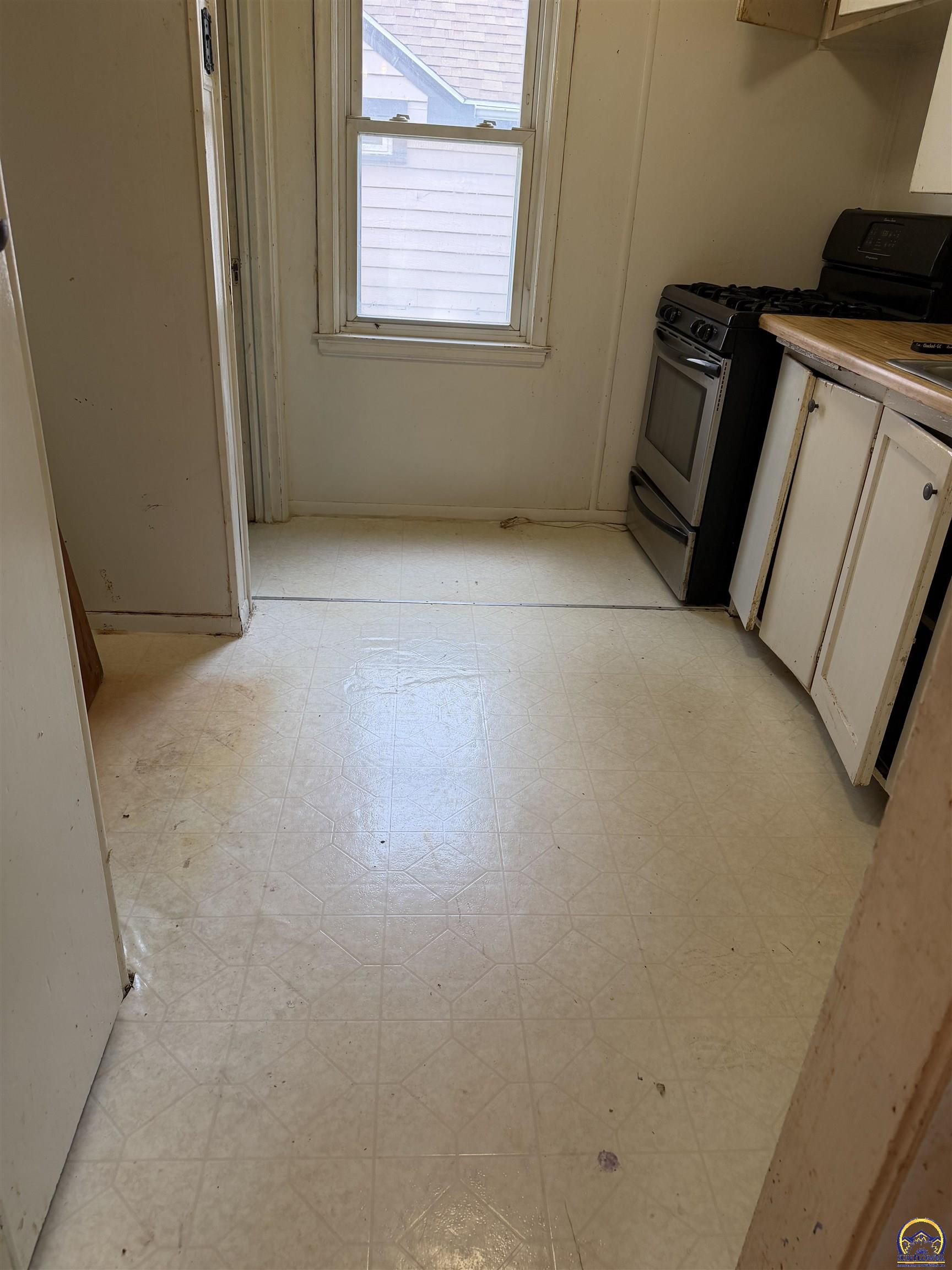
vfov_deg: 71.6
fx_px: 880
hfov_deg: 56.8
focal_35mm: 24
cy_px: 635
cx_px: 476
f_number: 1.78
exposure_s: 1/120
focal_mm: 6.76
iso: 160
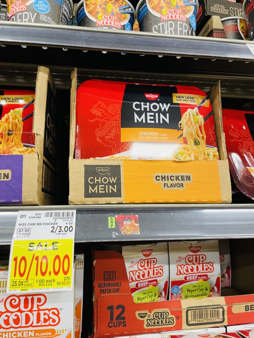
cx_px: 127
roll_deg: -0.3
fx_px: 254
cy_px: 169
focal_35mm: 26
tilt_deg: +7.7
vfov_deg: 67.3
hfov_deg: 53.1
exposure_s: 1/60
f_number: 1.6
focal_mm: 4.2
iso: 125
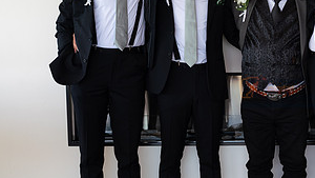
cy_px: 91
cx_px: 286
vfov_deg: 14.2
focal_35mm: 85
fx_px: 710
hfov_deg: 24.3
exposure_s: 1/400
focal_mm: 42
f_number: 3.2
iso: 400
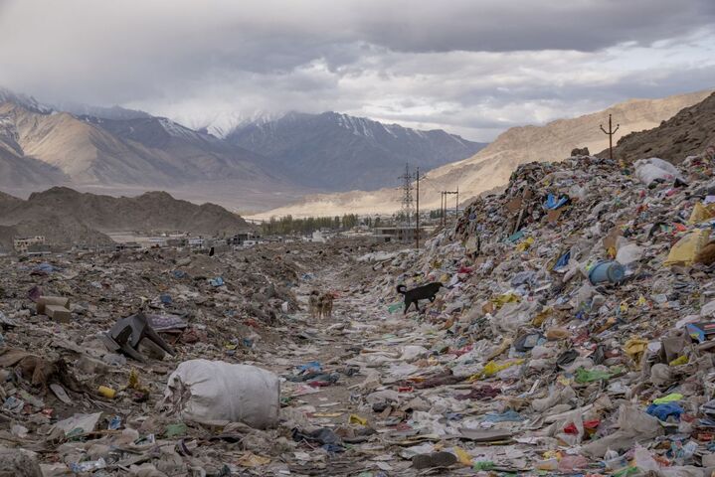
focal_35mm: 52
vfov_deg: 26.0
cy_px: 238
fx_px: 1033
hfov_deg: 38.2
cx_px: 358
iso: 200
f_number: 8
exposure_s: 1/250
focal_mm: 52
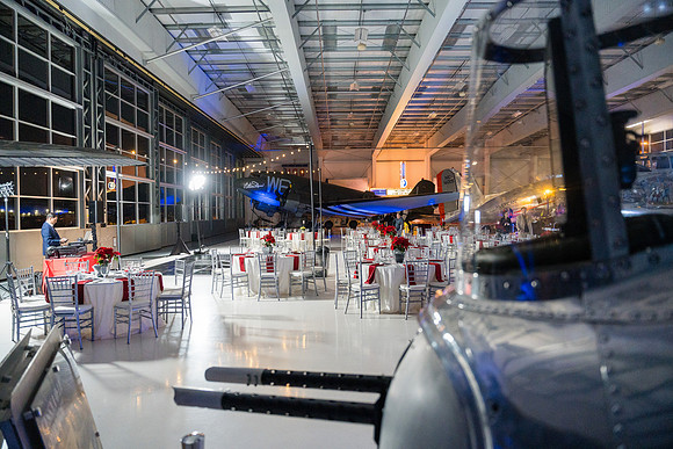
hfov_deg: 73.7
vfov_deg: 53.2
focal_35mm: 24
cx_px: 336
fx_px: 449
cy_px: 224
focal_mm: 24
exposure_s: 1/250
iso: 3200
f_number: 2.8
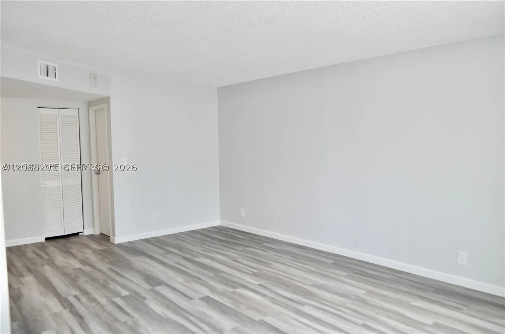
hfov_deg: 67.5
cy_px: 167
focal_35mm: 27
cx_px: 252
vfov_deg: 47.7
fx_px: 378
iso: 400
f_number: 4.5
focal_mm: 18
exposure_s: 1/80
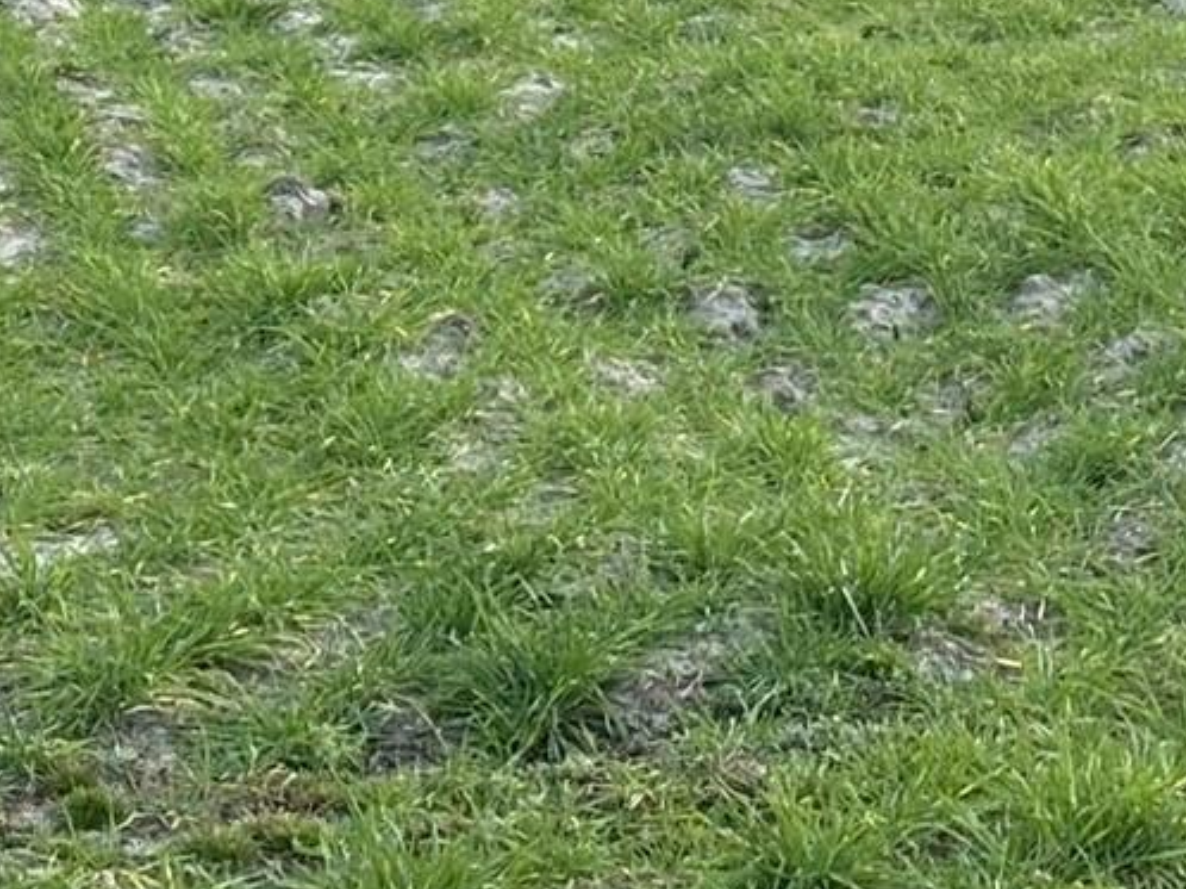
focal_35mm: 214
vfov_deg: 6.8
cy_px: -436
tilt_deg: -3.1
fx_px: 7328
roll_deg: +0.6
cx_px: 1276
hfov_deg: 9.2
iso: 50
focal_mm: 5.96
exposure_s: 1/121
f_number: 1.6
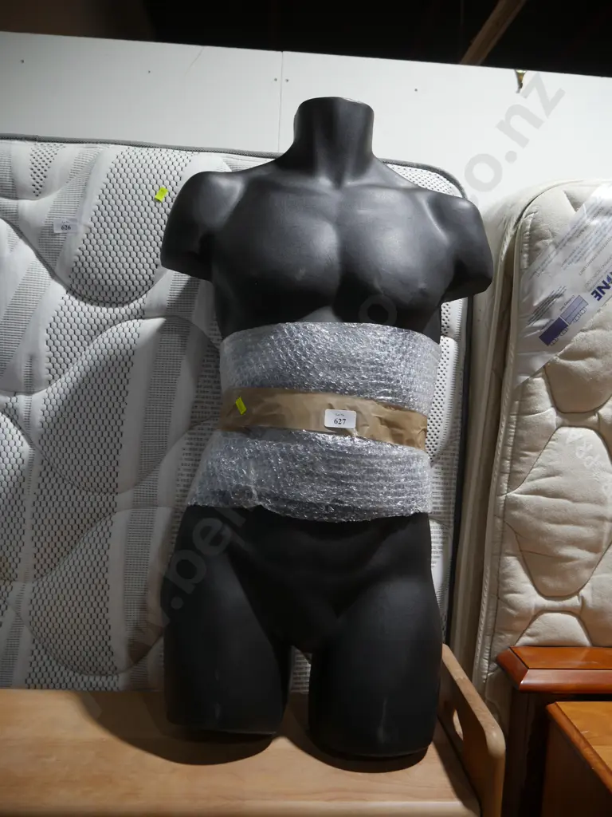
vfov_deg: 63.4
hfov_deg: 49.7
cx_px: 306
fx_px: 660
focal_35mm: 28
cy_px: 408
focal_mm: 14
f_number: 3.5
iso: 200
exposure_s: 1/60
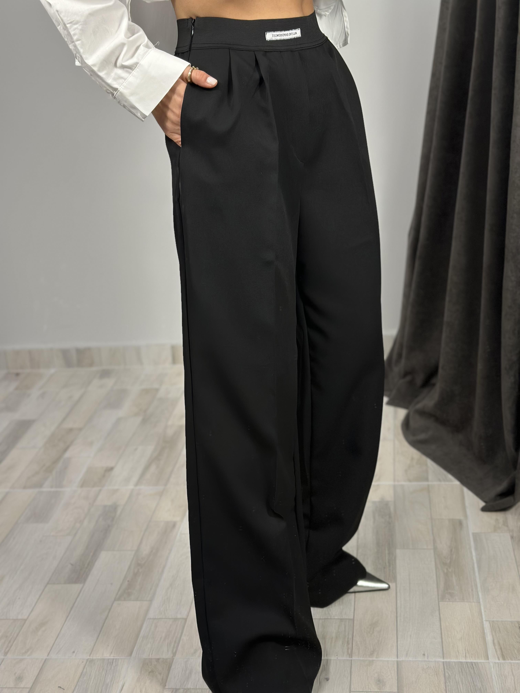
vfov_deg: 39.7
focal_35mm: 48
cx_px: 260
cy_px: 346
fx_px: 961
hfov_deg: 30.3
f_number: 1.78
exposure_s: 1/100
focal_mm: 6.86
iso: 100
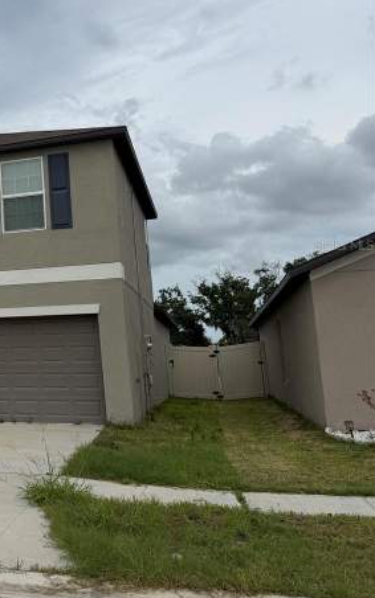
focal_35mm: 45
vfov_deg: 44.2
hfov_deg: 23.9
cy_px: 245
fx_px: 735
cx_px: -154
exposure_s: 1/8130
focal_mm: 6.76
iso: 80
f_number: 1.78
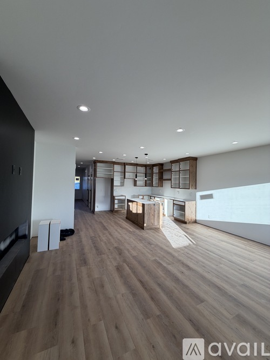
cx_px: 135
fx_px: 146
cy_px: 180
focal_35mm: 14
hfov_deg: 85.7
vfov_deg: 102.1
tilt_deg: +0.8
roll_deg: -0.9
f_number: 2.2
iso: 50
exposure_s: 1/153
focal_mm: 2.22
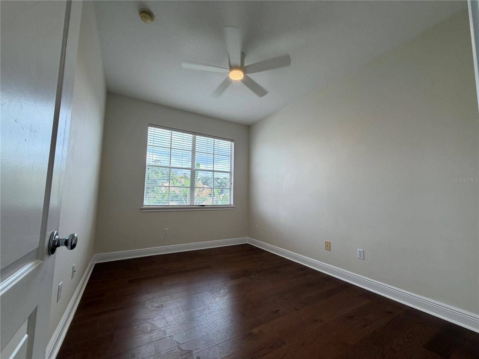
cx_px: 240
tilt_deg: +4.7
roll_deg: -1.3
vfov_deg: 85.7
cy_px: 180
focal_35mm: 14
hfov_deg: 102.1
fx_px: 194
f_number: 2.2
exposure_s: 1/132
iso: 64
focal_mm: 2.22
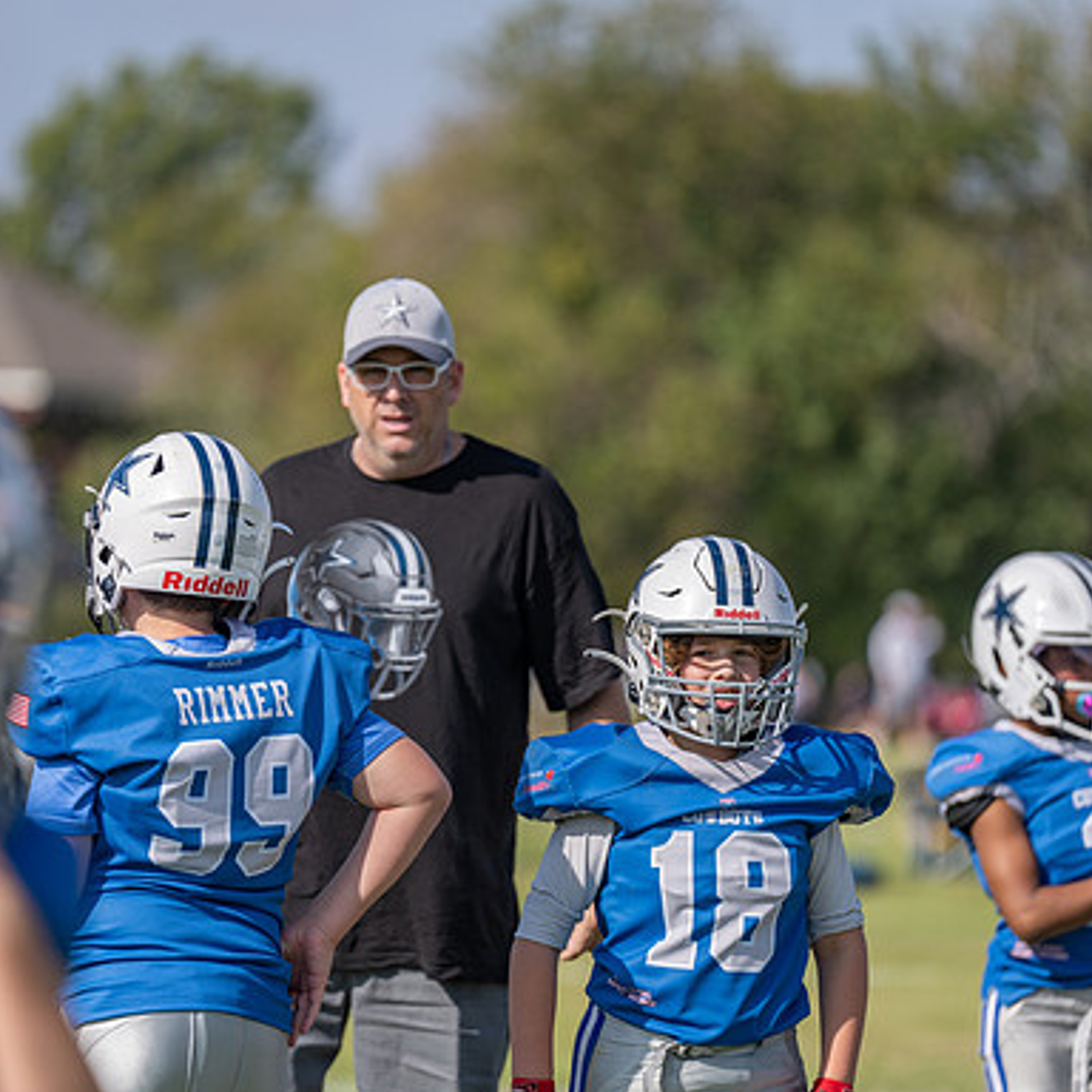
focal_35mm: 257
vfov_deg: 6.8
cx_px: 441
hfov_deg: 6.8
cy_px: 547
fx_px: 9172
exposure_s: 1/3200
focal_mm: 200
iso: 125
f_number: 2.8
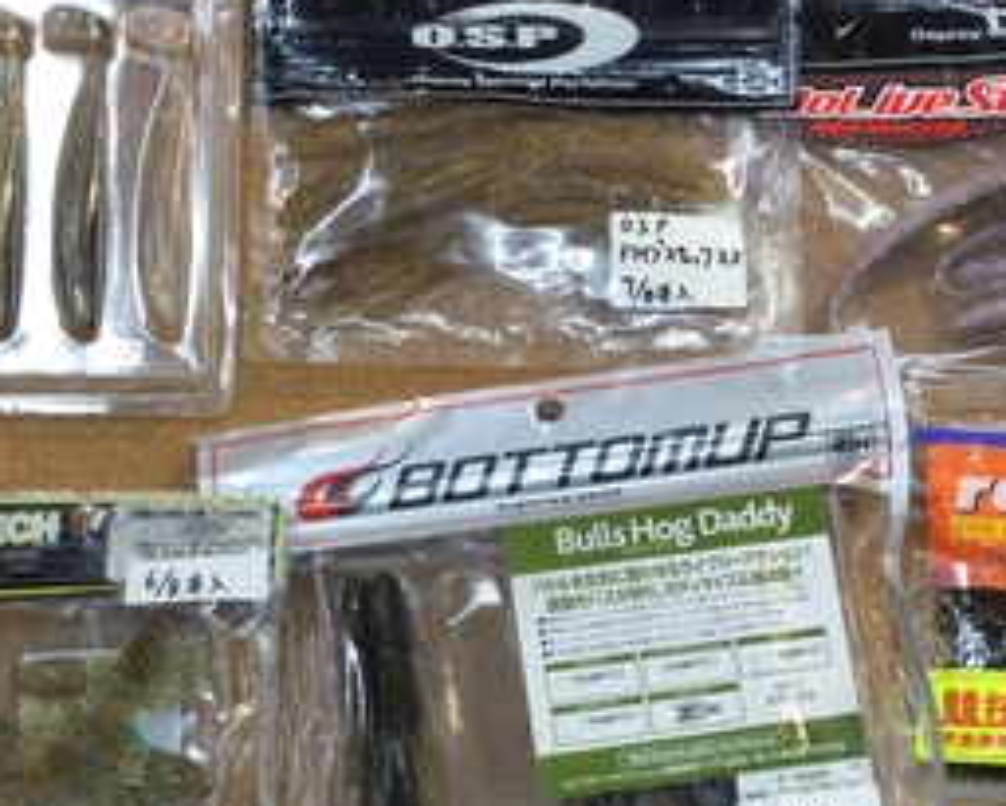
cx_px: 511
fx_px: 2115
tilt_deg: -77.6
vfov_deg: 21.2
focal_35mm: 71
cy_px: 708
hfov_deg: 26.8
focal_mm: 3.3
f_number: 2.4
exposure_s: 1/60
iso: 32
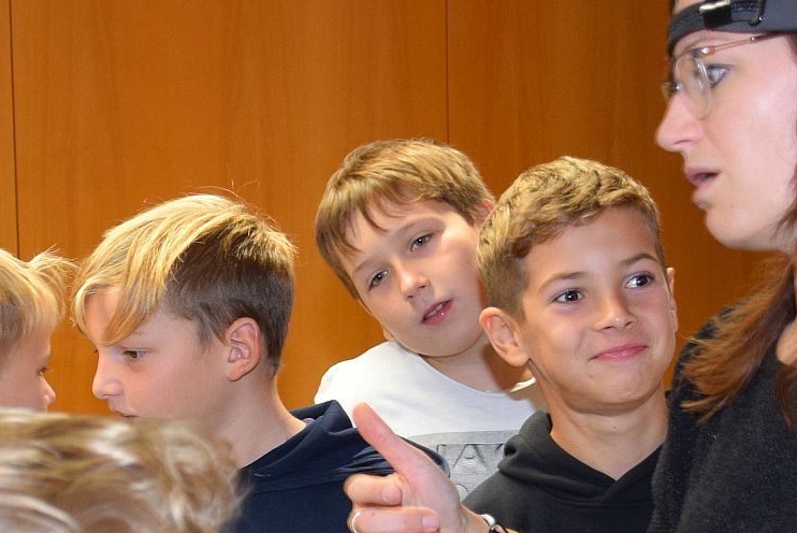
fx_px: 1972
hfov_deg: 22.4
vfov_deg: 15.1
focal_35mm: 89
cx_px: 124
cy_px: 550
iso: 800
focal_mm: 22
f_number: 5
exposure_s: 1/100
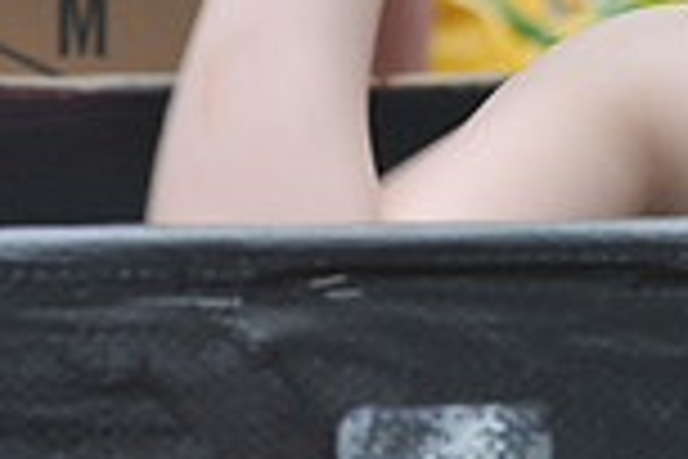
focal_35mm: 645
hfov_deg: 3.2
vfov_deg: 2.1
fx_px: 12326
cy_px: -338
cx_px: 1007
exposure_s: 1/80
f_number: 6.3
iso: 250
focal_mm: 170
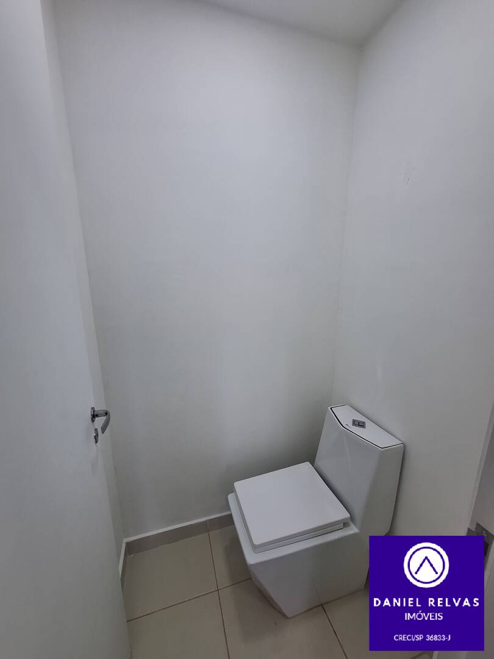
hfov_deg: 89.9
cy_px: 330
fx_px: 247
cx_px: 247
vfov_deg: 106.2
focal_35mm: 13
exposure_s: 1/60
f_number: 2.2
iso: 50
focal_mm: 1.74
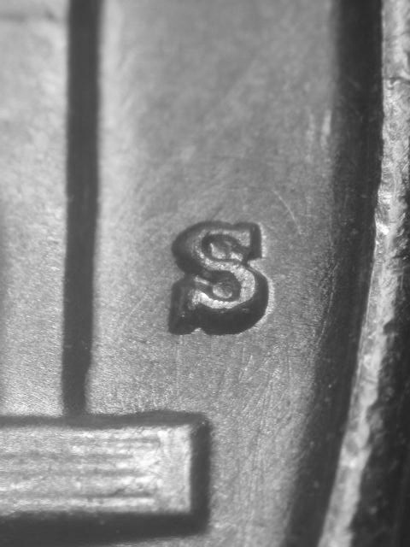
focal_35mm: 136
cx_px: 205
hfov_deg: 10.9
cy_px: 274
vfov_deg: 14.5
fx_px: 2148
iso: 100
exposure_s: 1/6.4
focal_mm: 28.2
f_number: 4.7
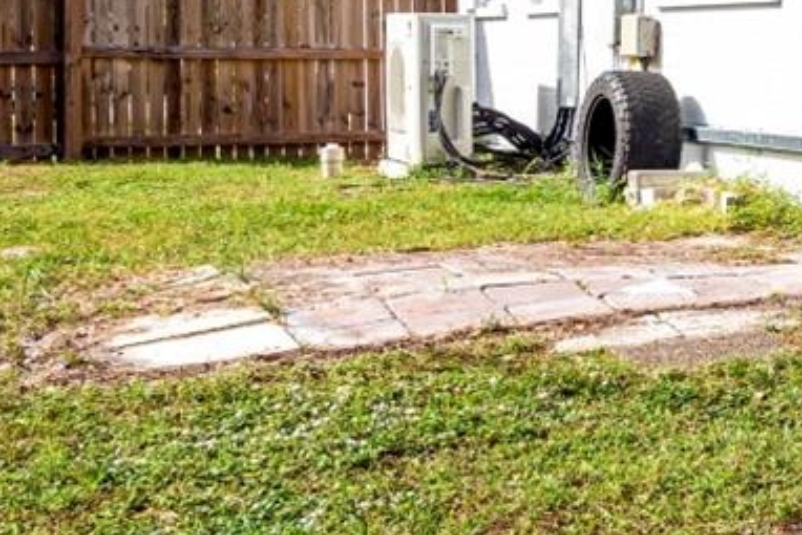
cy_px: 121
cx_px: 1503
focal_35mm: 67
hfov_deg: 20.0
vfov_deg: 20.1
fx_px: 1493
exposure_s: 1/40
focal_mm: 16
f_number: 9
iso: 100
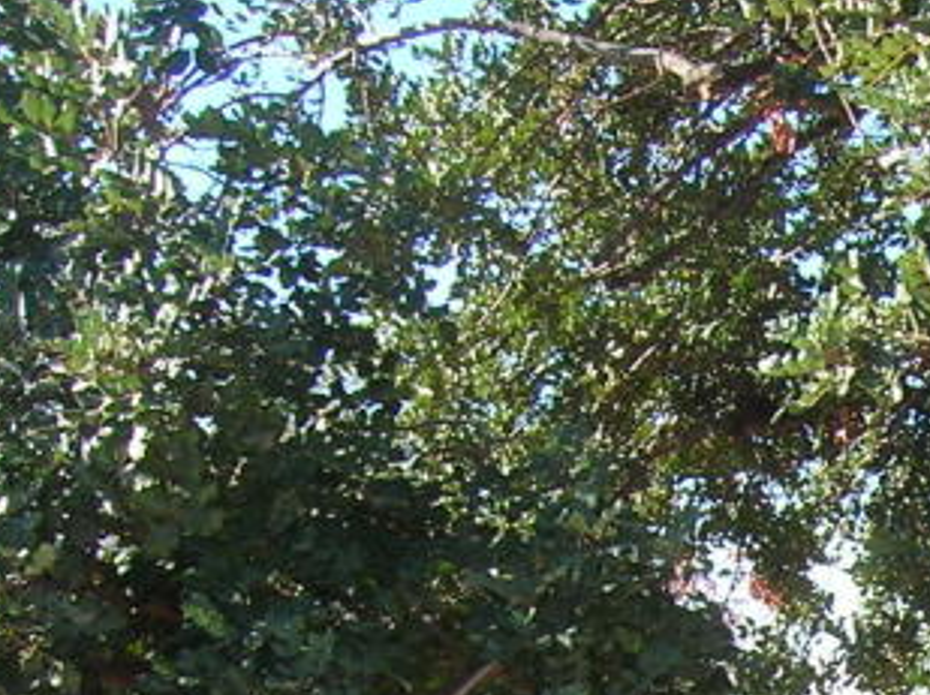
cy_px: 1014
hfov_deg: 16.2
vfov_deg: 12.5
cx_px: 1309
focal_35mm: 113
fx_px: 3032
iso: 50
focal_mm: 5.7
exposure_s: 1/102
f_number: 4.9
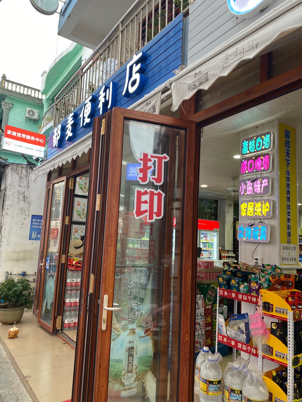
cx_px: 151
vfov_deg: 67.3
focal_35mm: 26
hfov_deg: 53.1
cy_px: 201
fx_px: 302
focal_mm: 4.25
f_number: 1.8
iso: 64
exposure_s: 1/50
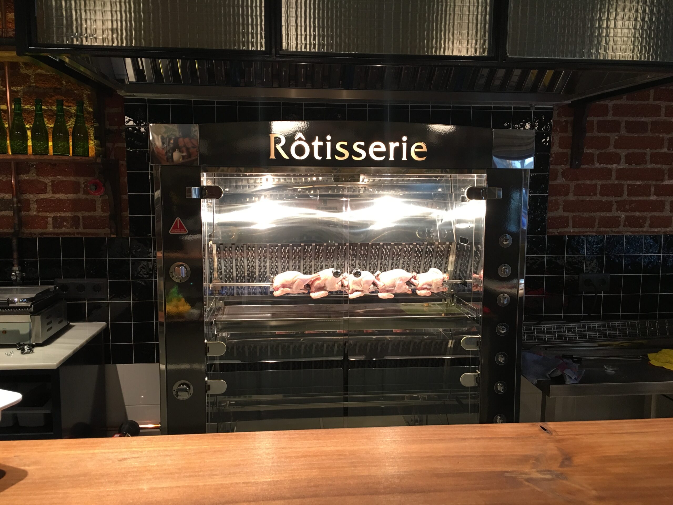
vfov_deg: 48.2
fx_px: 564
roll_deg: -0.7
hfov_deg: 61.7
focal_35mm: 29
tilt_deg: -7.1
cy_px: 252
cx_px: 336
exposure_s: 1/17
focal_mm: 4.15
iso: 64
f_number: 2.2
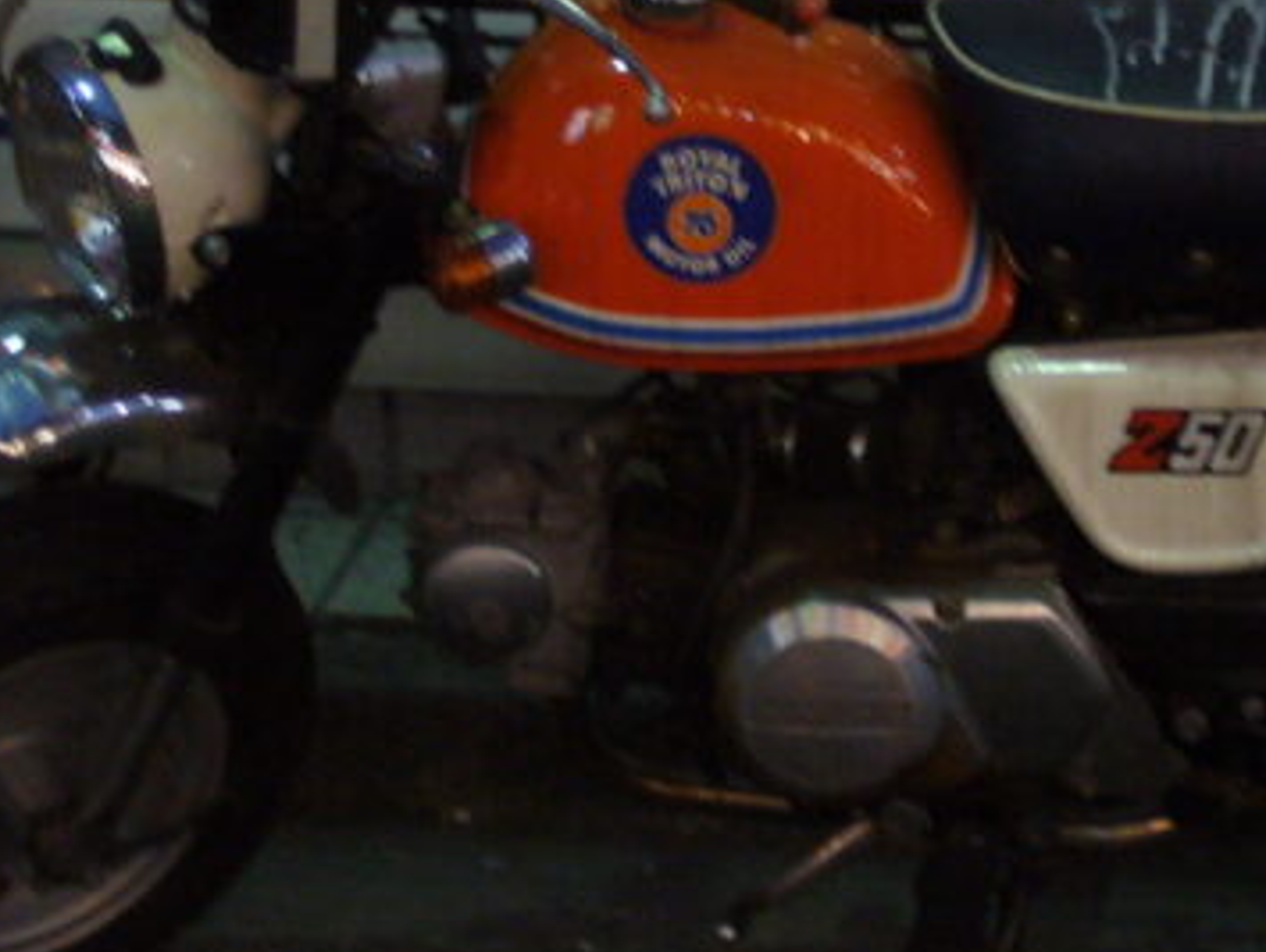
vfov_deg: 7.4
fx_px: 7359
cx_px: 870
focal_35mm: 201
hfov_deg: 9.8
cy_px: 178
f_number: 4.6
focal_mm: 15.4
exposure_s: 1/8
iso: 200
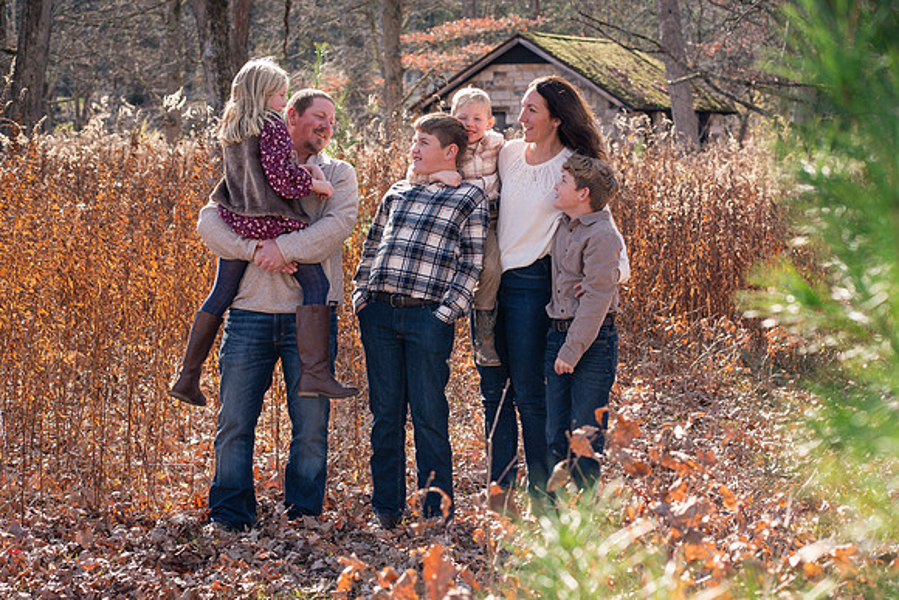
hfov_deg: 22.2
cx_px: 414
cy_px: 324
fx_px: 2292
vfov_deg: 14.9
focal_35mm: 92
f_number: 6.3
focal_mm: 85
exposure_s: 1/250
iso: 250
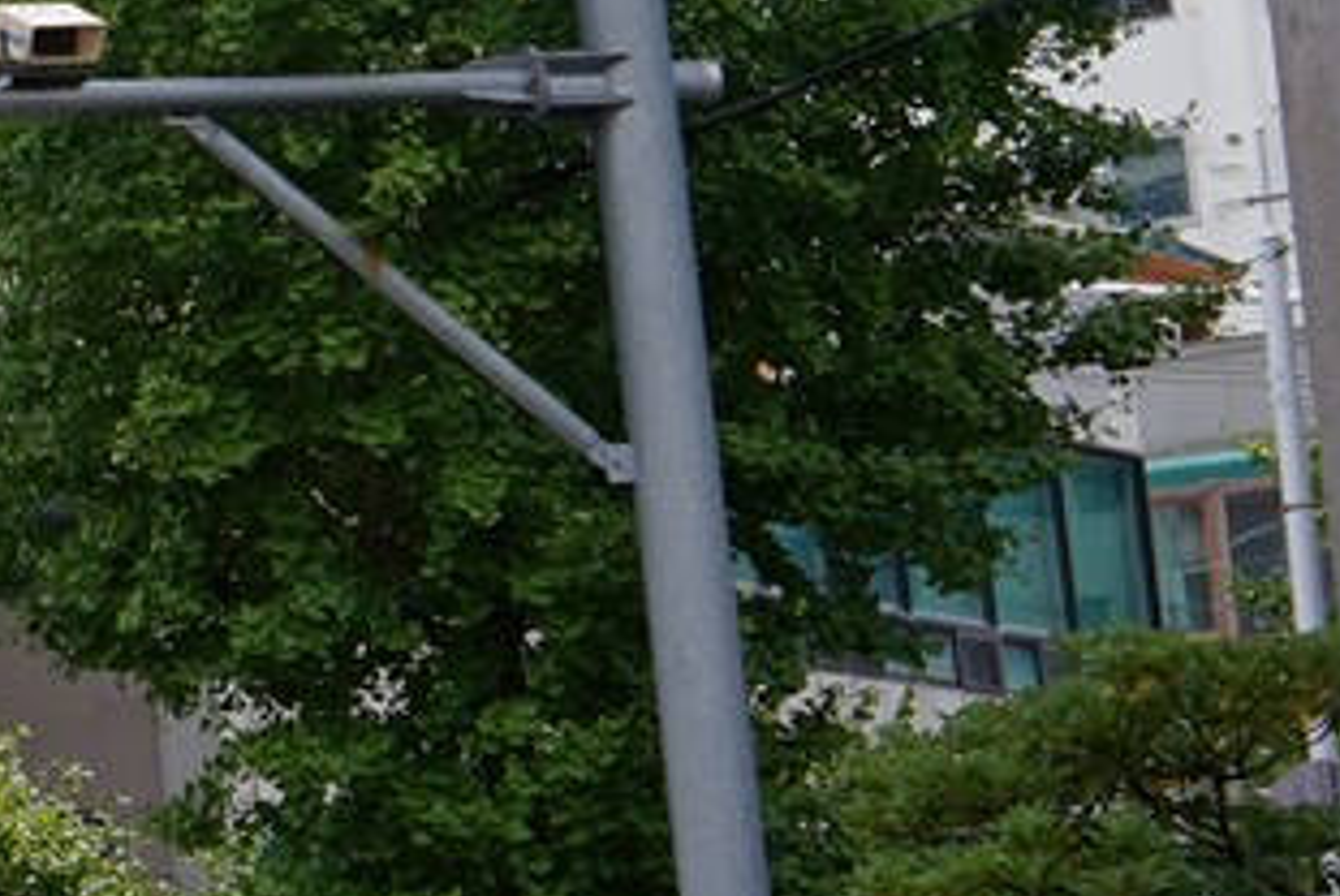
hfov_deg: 8.1
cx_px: -2400
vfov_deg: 6.1
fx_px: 8383
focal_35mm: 225
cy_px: -129
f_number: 13
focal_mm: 35
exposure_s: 1/100
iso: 200
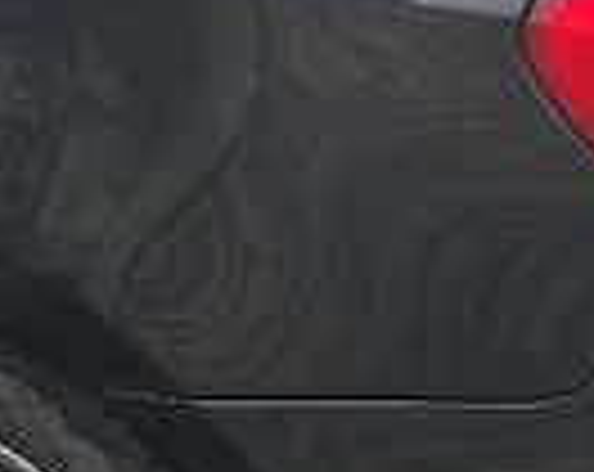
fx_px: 2105
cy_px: -40
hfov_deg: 15.7
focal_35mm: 120
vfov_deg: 12.6
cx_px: -22
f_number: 1.6
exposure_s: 1/909
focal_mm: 7.62
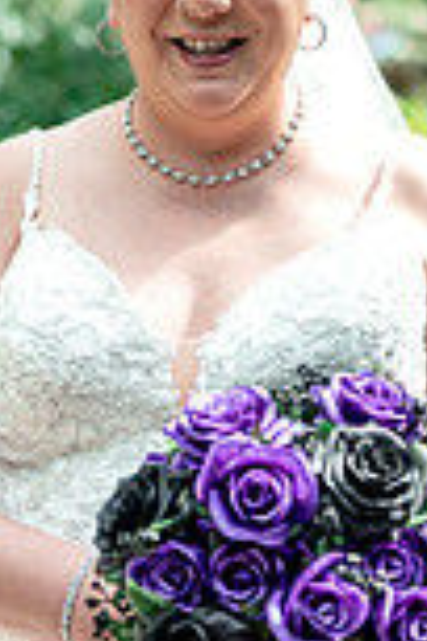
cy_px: 155
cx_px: 222
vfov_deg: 14.5
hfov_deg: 9.7
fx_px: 2508
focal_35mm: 141
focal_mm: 48
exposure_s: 1/800
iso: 250
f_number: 2
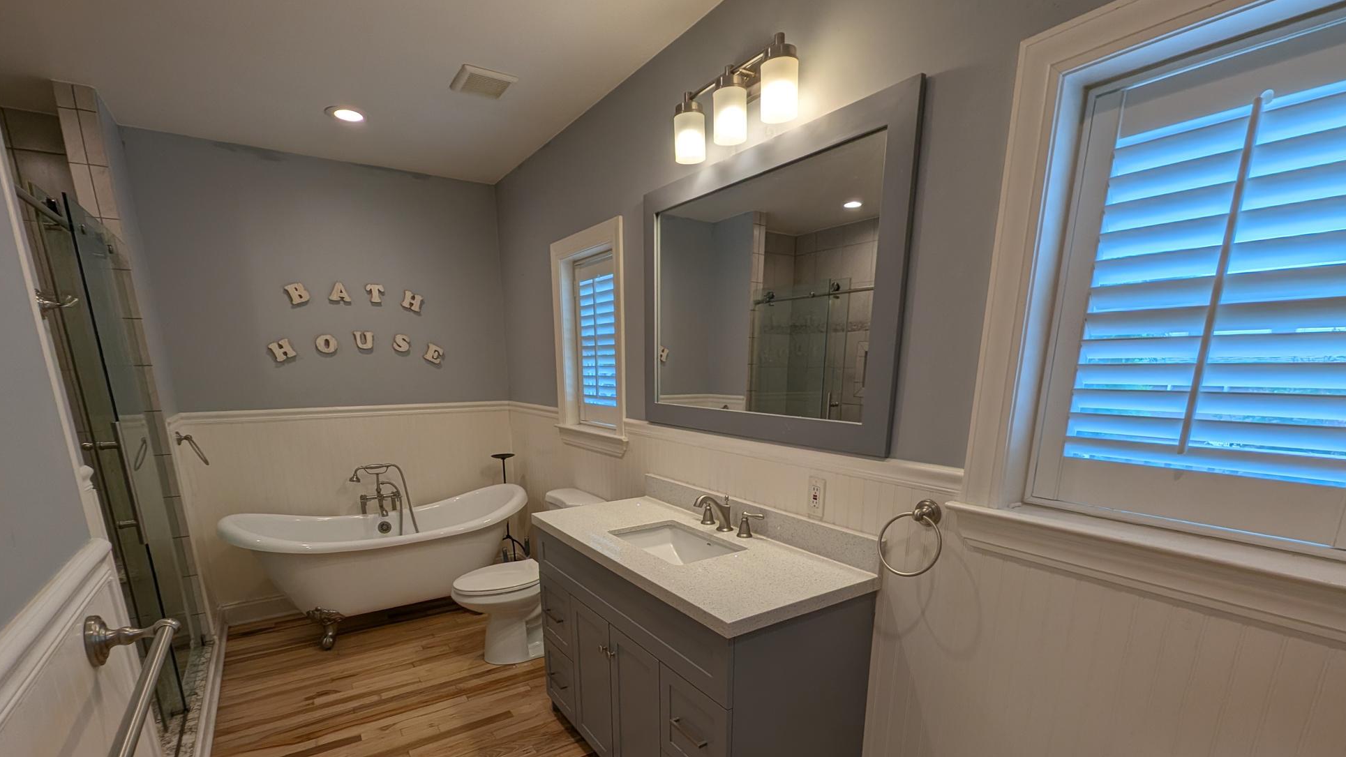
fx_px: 535
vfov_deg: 68.3
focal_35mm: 15
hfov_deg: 103.0
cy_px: 513
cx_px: 661
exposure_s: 1/120
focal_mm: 1.95
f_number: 2.2
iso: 54
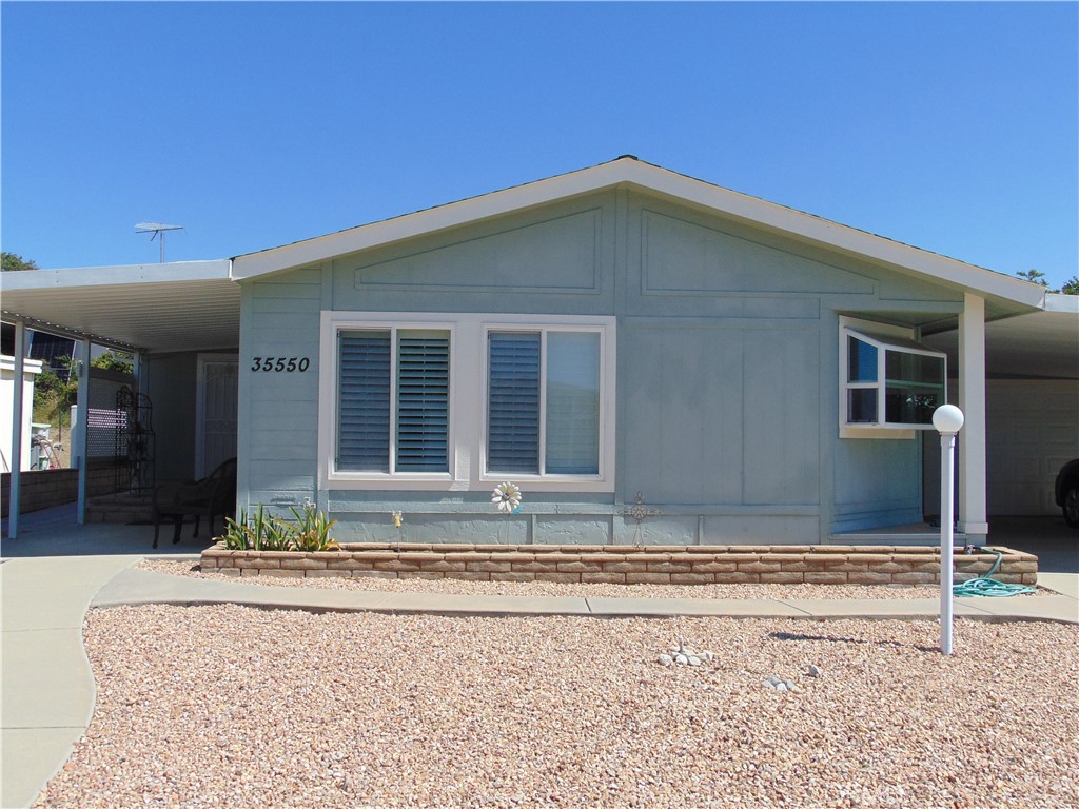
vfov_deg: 40.7
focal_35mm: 35
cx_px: 540
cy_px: 404
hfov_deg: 52.6
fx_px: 1091
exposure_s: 1/250
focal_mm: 6.3
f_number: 8.3
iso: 80
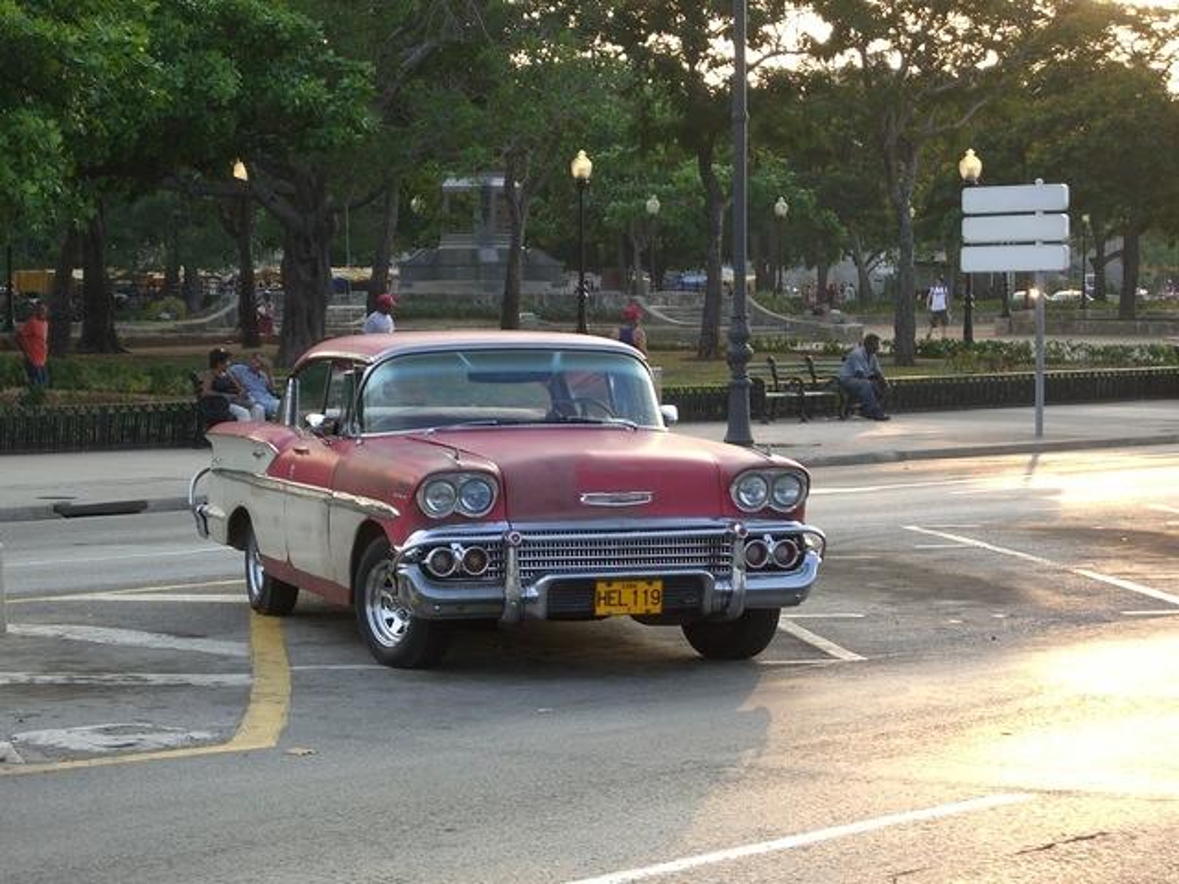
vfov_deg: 13.0
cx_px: 590
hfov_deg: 17.3
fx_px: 3883
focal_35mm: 114
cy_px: 442
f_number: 5.1
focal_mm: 23.7
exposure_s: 1/125
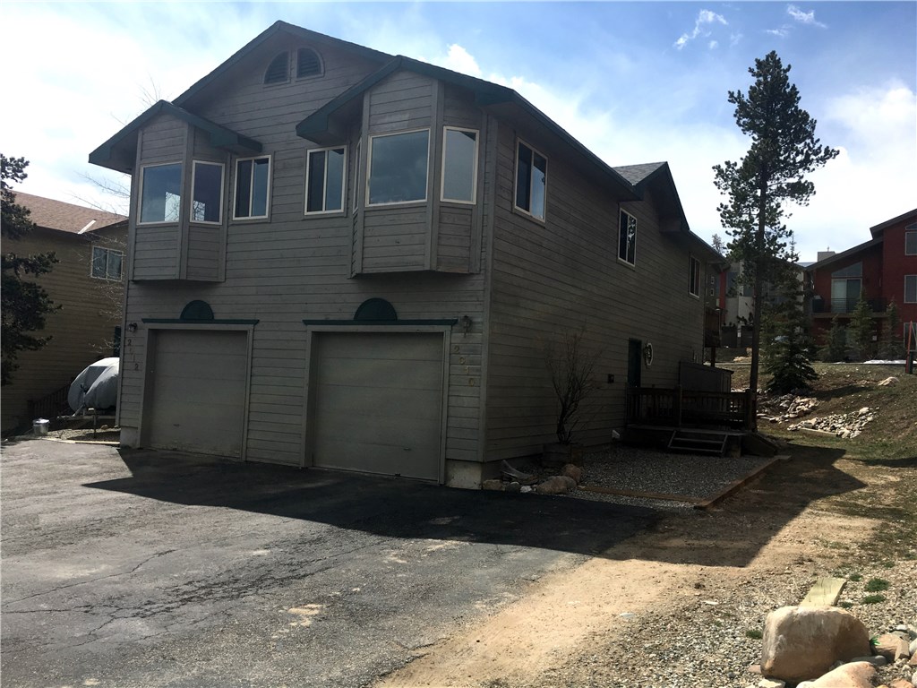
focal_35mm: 29
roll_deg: -2.9
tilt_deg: +2.6
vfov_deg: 48.2
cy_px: 344
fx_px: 768
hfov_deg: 61.7
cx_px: 458
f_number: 2.2
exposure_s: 1/2849
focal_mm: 4.15
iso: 25
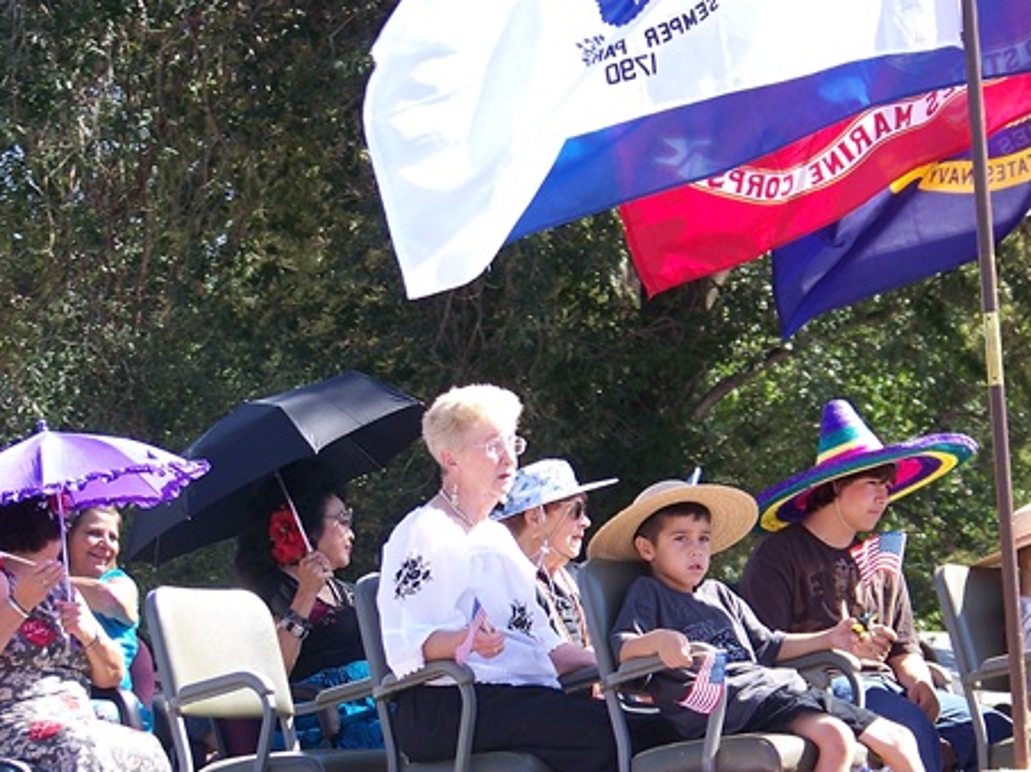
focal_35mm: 190
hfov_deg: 10.4
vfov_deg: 7.8
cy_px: 504
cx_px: 595
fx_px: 5656
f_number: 3.2
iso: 64
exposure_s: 1/125
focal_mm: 22.2
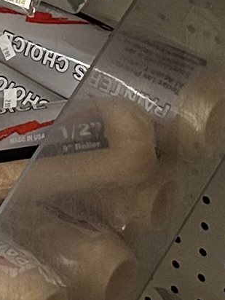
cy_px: -162
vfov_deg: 8.2
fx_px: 2037
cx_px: -318
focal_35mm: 235
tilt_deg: -23.0
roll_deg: +2.0
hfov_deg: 6.1
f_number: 1.78
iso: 200
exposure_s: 1/60
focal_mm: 6.86
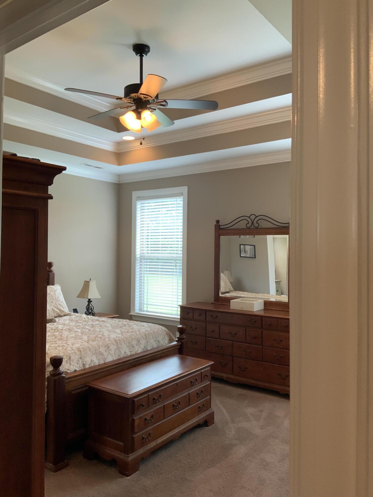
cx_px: 186
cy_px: 248
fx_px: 417
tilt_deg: +1.0
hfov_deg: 48.2
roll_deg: -0.2
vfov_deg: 61.7
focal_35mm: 29
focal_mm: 3
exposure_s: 1/60
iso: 100
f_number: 1.8
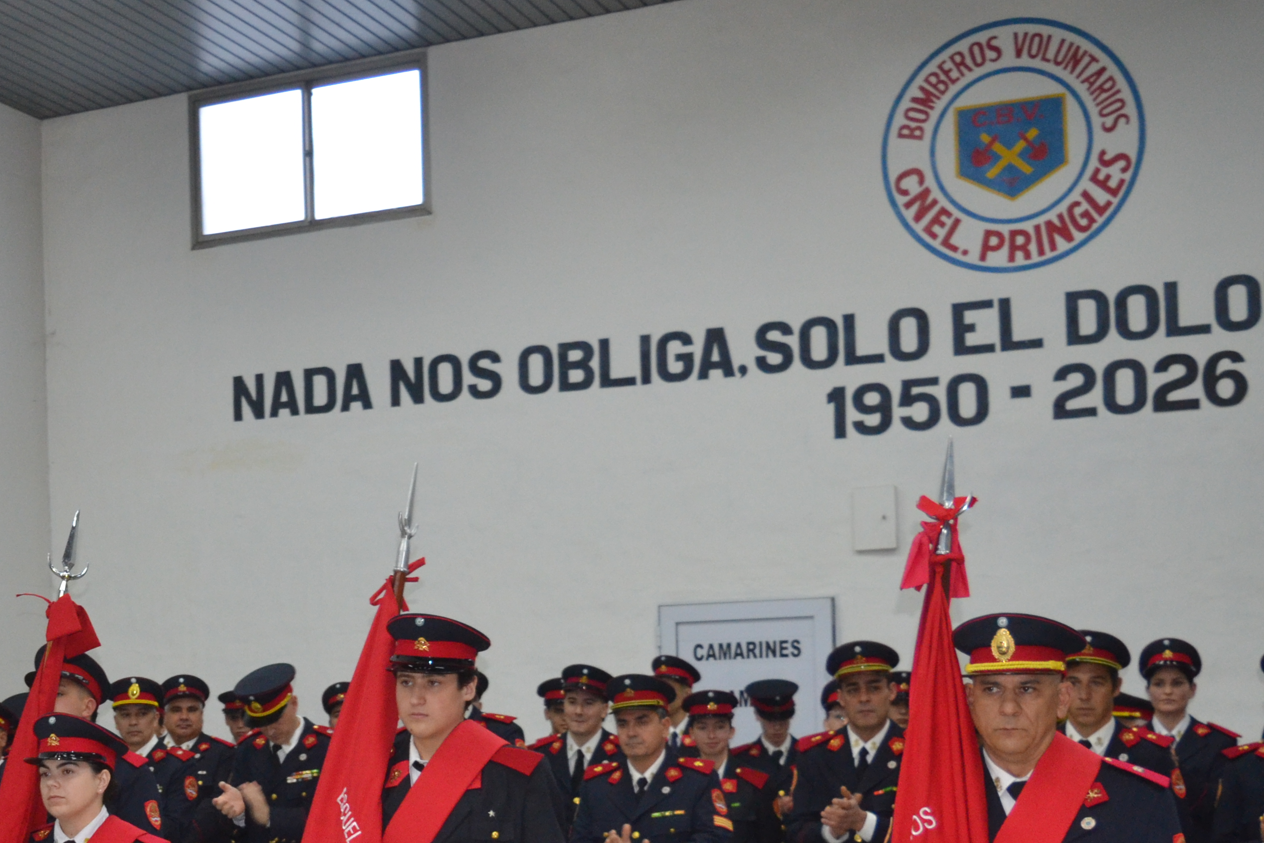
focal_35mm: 60
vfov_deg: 22.2
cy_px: 731
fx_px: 2107
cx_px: 230
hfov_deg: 32.4
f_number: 3.8
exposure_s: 1/60
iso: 1000
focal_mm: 22
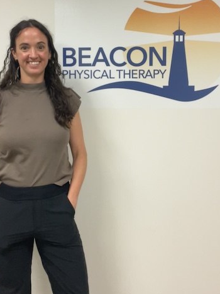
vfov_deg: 49.9
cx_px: 107
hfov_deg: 38.6
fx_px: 314
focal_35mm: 37
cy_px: 120
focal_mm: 2.71
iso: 200
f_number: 2.2
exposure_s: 1/60
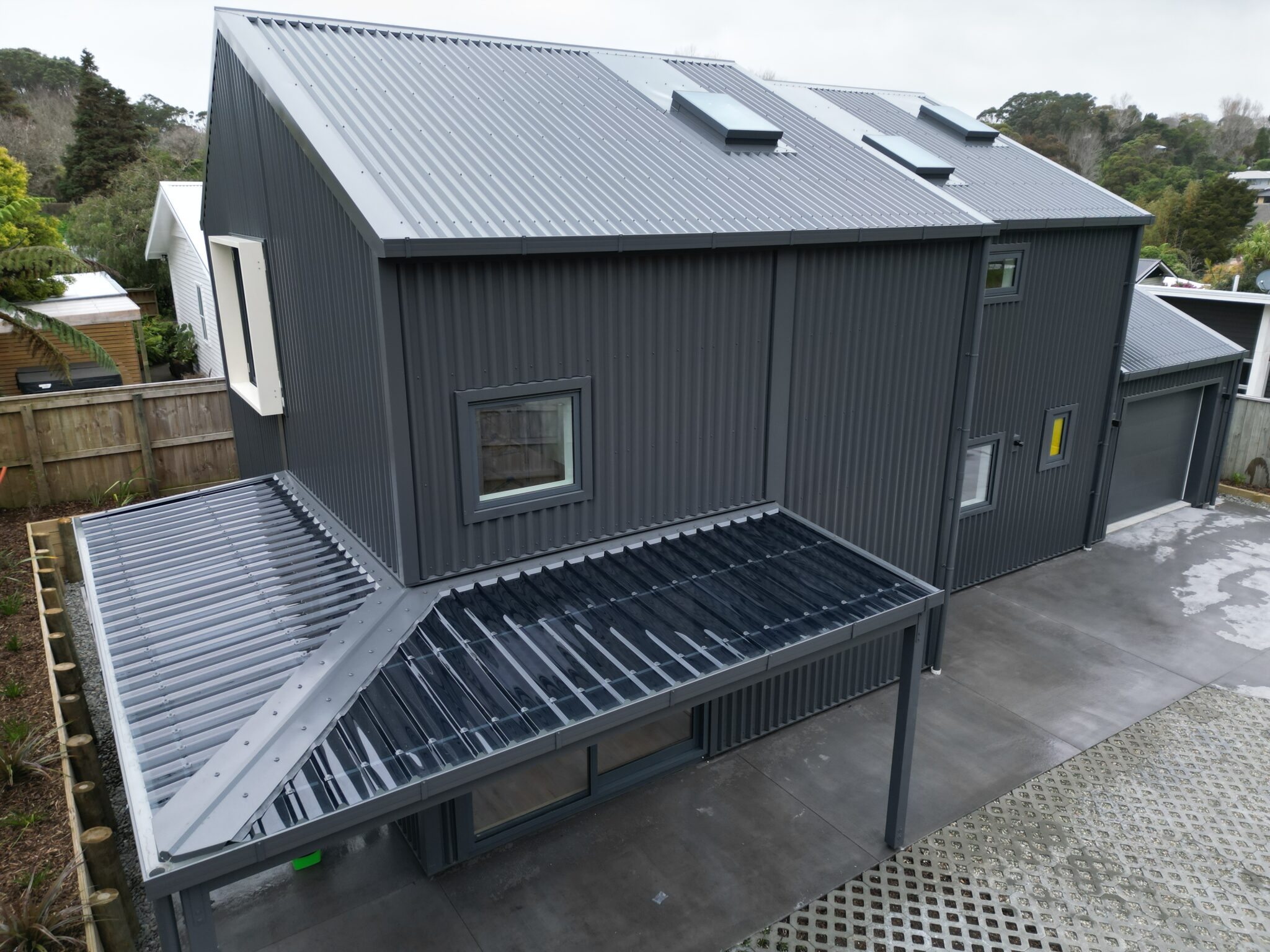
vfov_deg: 56.8
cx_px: 635
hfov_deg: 71.6
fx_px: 881
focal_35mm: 24
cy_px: 476
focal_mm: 6.72
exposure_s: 1/500
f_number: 1.7
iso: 130
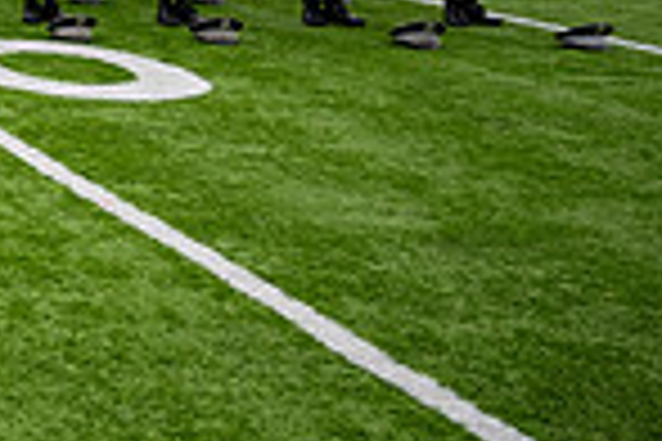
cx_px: -554
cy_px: -281
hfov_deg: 17.2
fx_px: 1747
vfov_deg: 13.3
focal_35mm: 95
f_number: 4
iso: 320
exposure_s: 1/200
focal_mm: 24
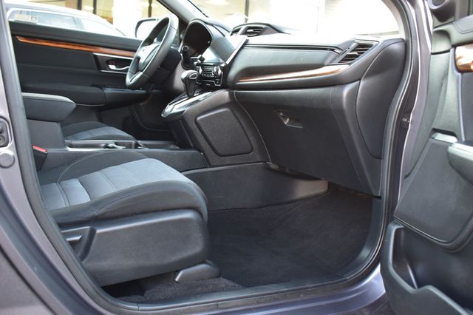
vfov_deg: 36.8
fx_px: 473
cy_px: 158
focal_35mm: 36
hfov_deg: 53.2
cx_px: 236
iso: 640
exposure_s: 1/15
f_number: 6.3
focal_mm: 24
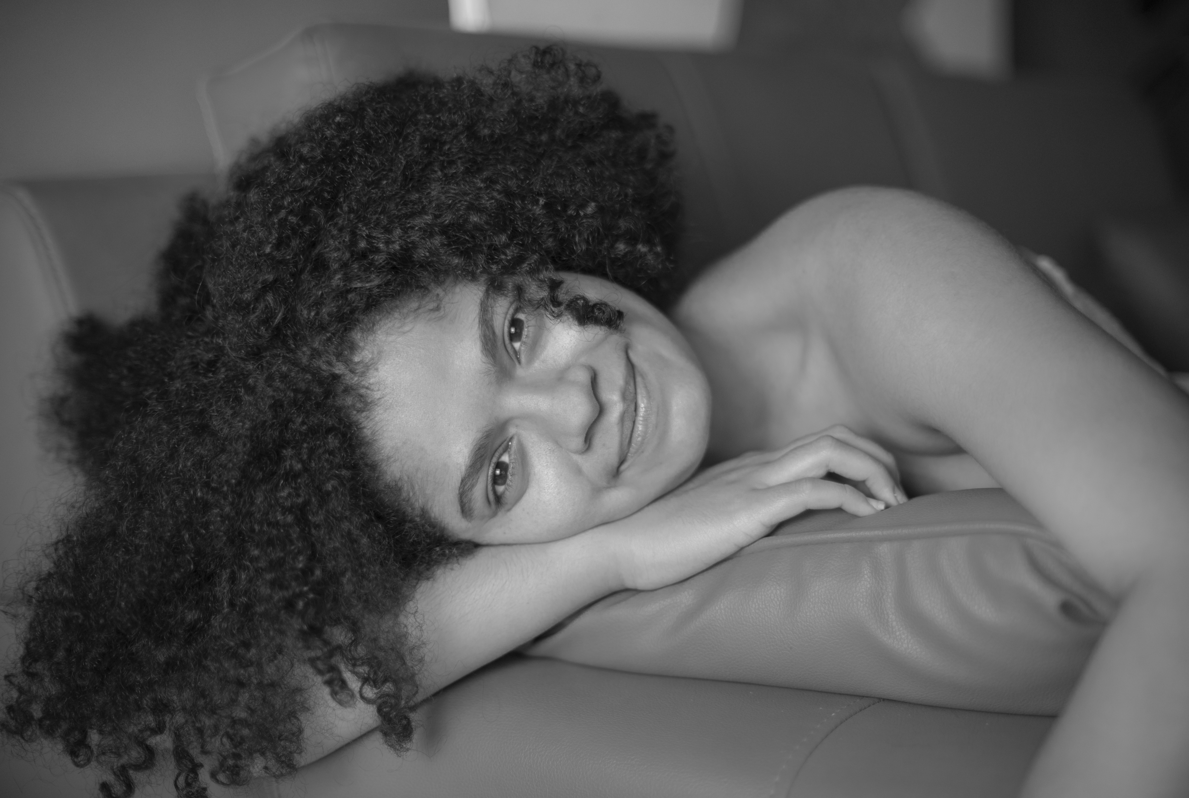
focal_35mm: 50
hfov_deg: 39.5
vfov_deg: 27.1
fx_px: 1655
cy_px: 399
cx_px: 594
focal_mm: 50
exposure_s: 1/640
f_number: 1.4
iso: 1000
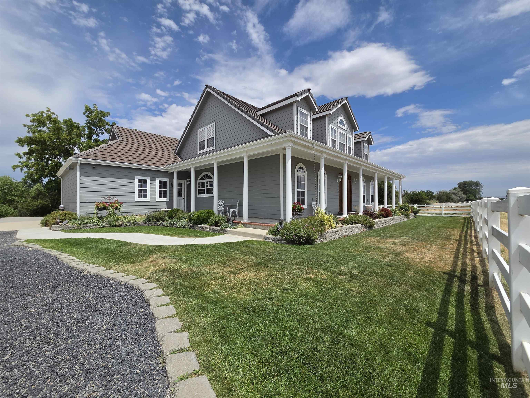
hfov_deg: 106.2
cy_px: 199
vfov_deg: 89.9
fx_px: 199
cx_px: 265
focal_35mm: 13
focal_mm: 2.2
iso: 100
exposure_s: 1/5756
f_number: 2.2
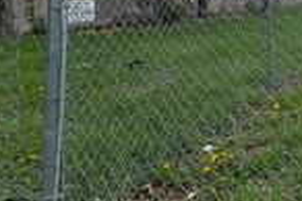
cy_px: 9
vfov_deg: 25.8
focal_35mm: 50
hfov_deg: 26.6
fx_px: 419
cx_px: 467
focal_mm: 2.22
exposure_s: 1/770
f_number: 2.2
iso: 32
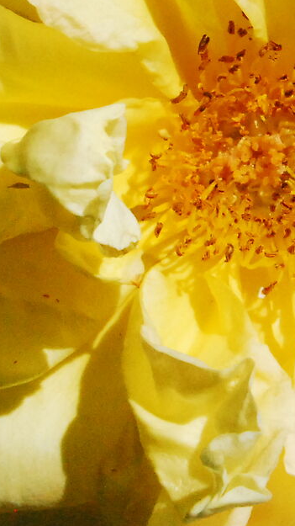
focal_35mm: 133
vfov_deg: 16.1
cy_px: 181
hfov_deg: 9.1
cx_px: 248
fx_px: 1852
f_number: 20
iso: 1600
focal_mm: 22
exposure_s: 1/1600
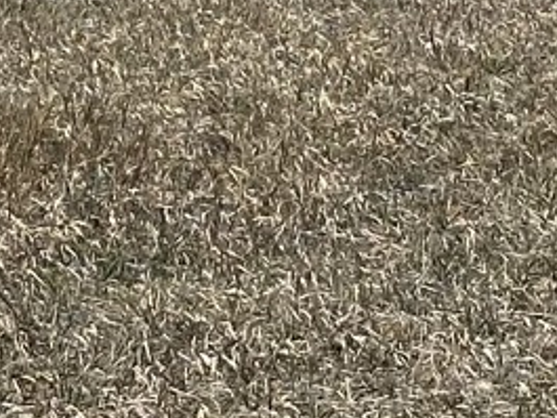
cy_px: -410
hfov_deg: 6.8
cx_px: -111
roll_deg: -1.5
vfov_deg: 5.0
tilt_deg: -1.8
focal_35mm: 290
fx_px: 4668
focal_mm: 6.86
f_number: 1.78
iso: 64
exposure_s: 1/5000
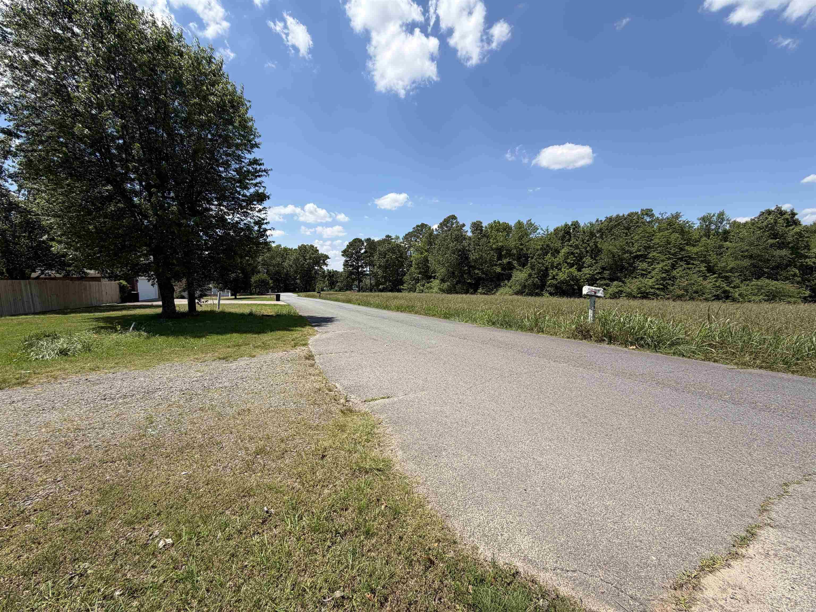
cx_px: 408
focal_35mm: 14
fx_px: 330
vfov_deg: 85.7
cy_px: 306
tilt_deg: -4.5
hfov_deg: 102.1
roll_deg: +0.5
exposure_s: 1/789
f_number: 2.2
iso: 20
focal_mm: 2.22
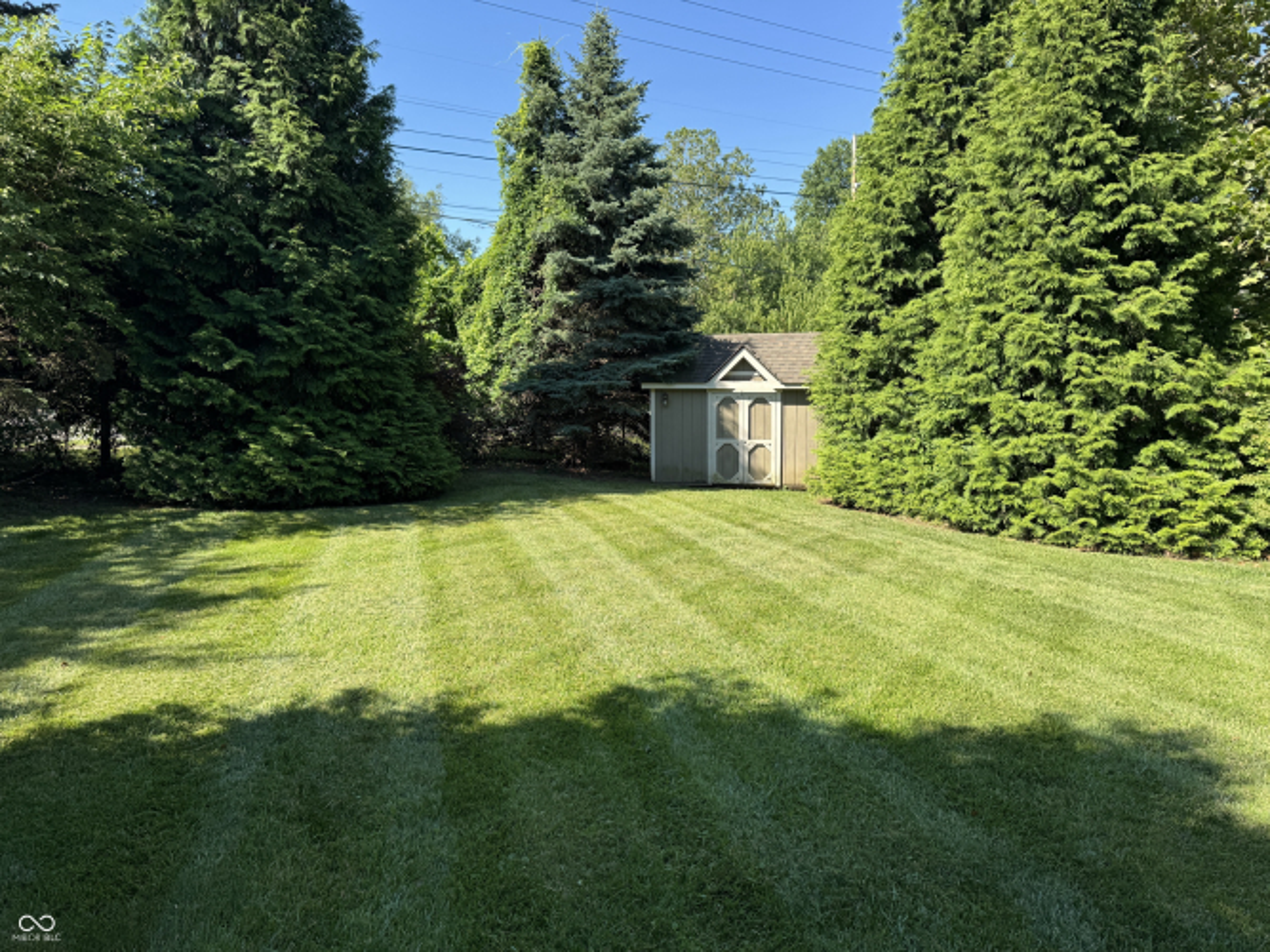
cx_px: 635
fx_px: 880
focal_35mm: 24
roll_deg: -0.3
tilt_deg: -7.7
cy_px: 476
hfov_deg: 71.6
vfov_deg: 56.8
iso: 80
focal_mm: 6.76
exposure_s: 1/1637
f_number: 1.78
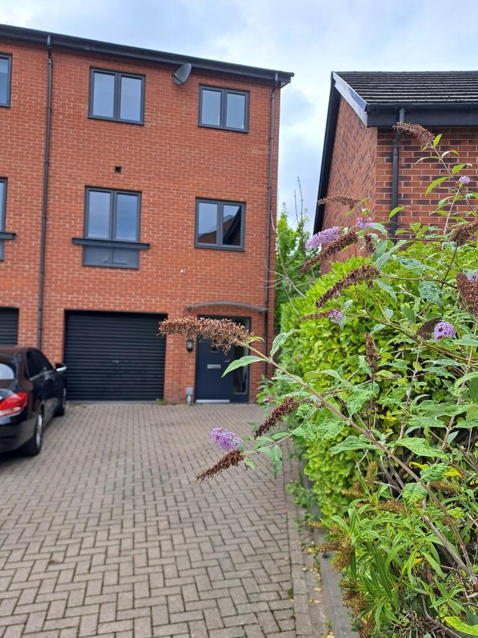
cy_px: 319
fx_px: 442
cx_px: 239
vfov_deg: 71.6
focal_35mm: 24
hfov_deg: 56.8
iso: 50
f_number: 1.8
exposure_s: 1/429
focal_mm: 5.23
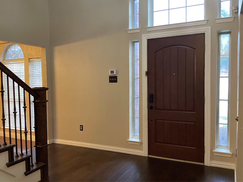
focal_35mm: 31
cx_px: 122
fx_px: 218
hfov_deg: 58.4
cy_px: 91
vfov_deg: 45.4
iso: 400
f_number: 2.4
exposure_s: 1/40
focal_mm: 3.3
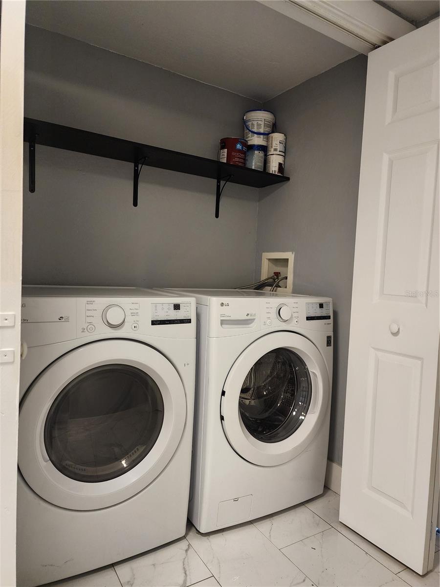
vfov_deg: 73.9
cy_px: 294
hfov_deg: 58.9
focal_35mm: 23
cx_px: 220
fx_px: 390
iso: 500
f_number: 1.8
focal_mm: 6.4
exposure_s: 1/120
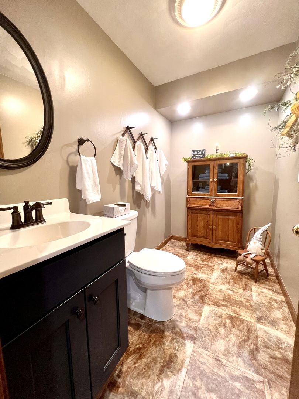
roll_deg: +0.6
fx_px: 150
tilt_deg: -6.6
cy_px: 200
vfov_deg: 106.2
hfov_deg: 89.9
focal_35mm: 13
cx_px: 150
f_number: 1.8
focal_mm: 1.57
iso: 250
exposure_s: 1/60
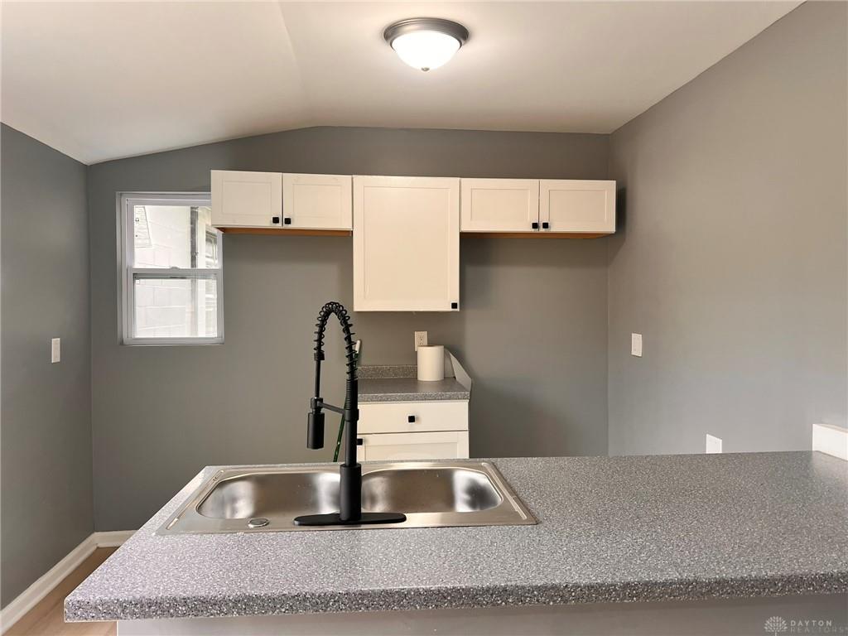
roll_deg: -0.4
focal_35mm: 26
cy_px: 318
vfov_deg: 53.1
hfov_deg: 67.3
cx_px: 424
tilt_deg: -0.8
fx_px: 637
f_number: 1.5
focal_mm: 5.7
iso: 100
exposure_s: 1/120
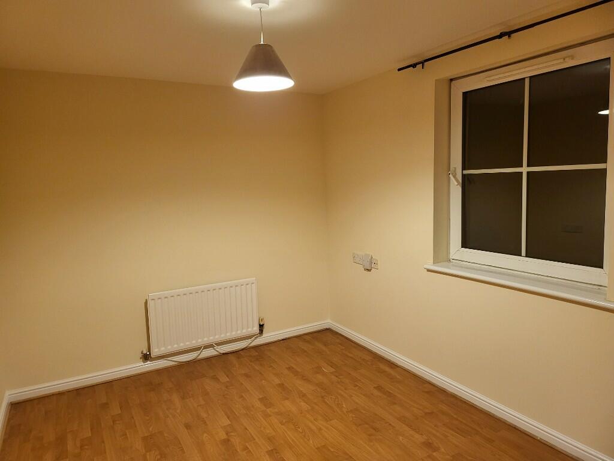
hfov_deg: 71.6
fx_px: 426
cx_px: 307
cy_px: 230
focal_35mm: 24
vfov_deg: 56.8
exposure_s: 1/50
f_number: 1.8
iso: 400
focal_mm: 5
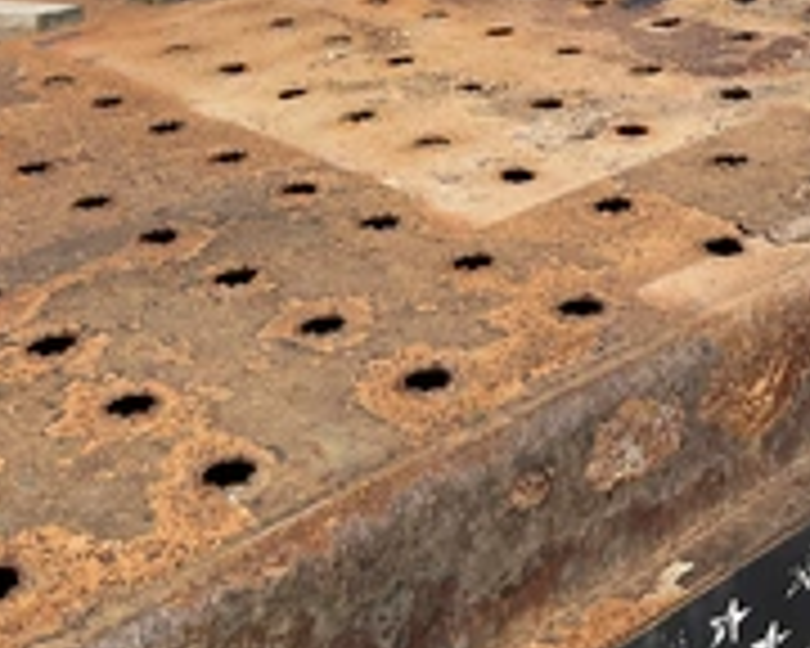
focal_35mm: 63
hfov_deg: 29.9
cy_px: 14
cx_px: 297
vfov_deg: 23.3
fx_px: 1510
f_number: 1.8
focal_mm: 3
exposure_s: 1/2058
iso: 25
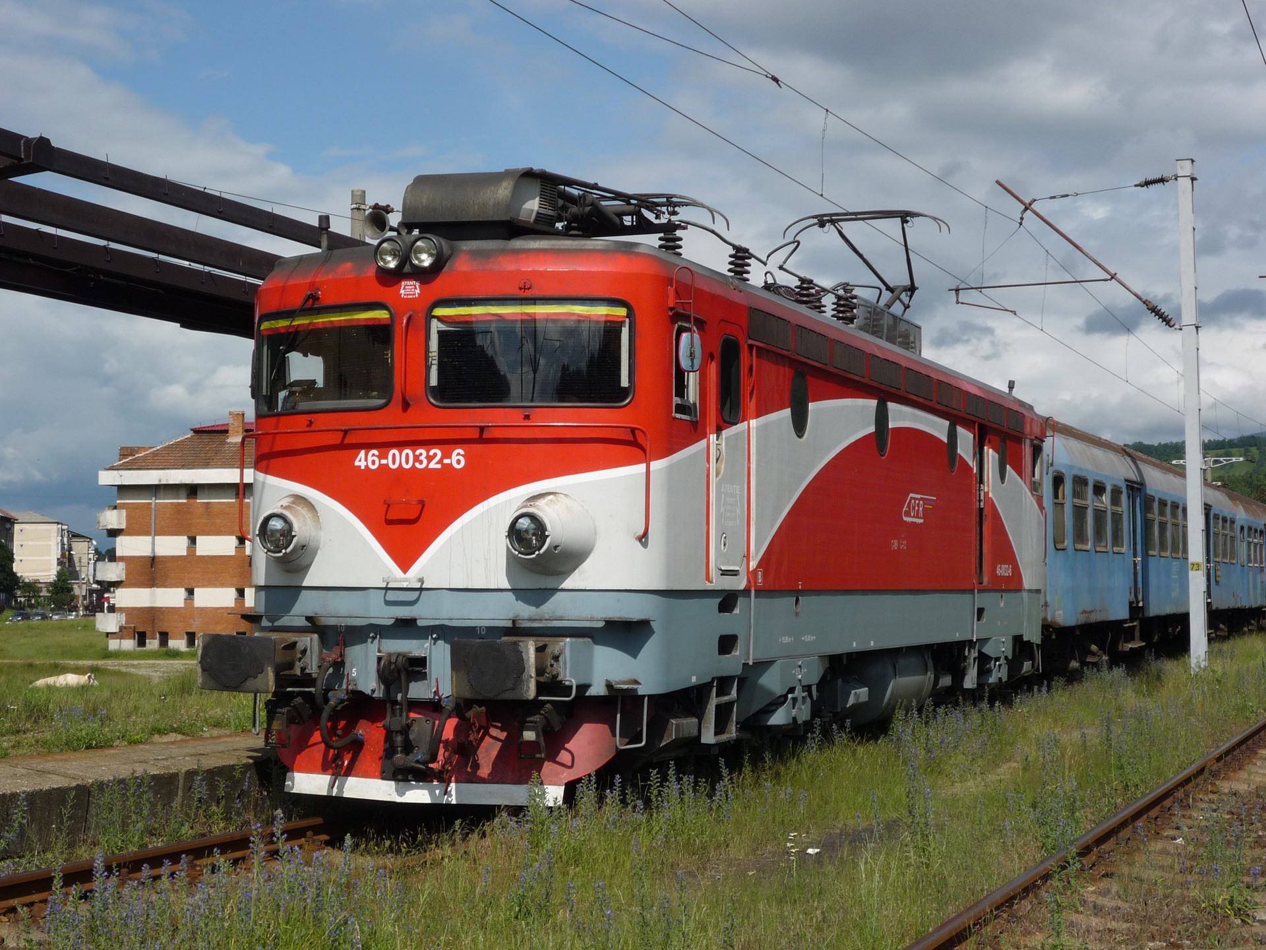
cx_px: 633
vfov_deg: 25.2
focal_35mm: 58
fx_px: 2121
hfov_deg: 33.2
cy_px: 475
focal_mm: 9.5
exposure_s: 1/800
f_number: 5.6
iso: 100
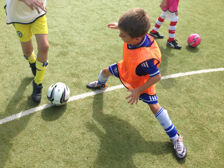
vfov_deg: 42.9
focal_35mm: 33
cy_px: 84
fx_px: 214
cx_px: 112
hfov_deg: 55.4
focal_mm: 4.12
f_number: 2.4
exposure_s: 1/809
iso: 50
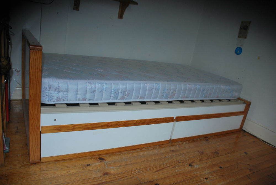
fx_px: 207
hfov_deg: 67.3
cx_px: 138
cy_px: 92
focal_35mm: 27
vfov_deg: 48.1
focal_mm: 18
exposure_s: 1/60
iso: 200
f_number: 3.5
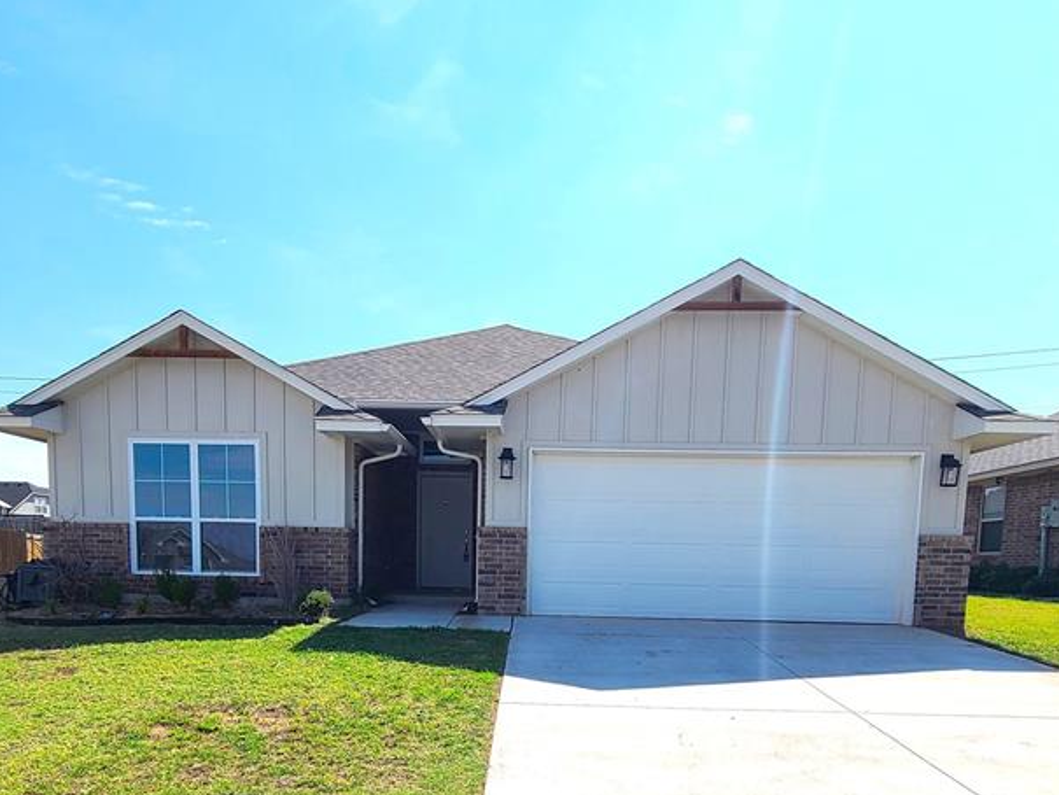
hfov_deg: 76.3
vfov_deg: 56.5
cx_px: 492
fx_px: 673
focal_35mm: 22
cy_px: 639
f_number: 2.2
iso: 50
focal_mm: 2.2
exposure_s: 1/2586
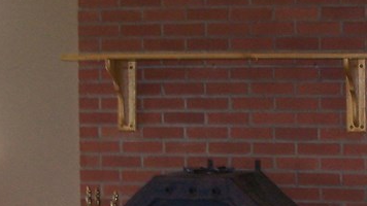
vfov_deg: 10.1
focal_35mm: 119
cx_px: 374
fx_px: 1158
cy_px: 218
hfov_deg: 17.6
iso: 140
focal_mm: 6.3
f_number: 2.8
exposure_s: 1/60
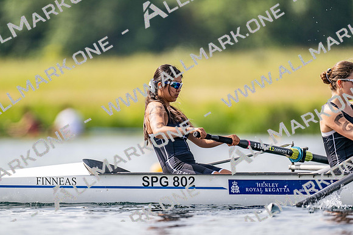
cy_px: 118
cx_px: 176
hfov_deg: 3.4
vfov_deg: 2.3
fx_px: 5884
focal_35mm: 600
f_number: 4
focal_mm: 600
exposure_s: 1/2500
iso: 220
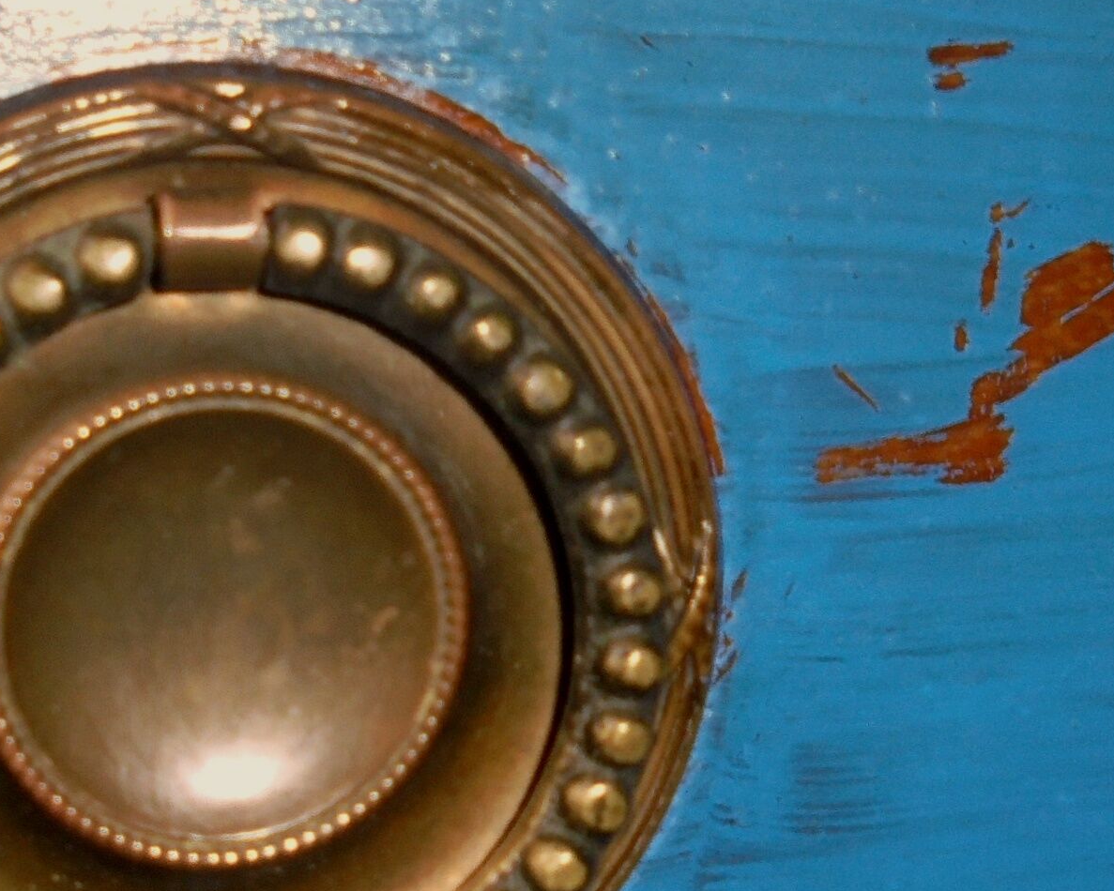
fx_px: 2572
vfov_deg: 19.7
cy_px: 510
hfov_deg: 24.0
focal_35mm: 78
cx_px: 182
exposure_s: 1/30
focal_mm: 4.6
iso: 100
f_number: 3.5
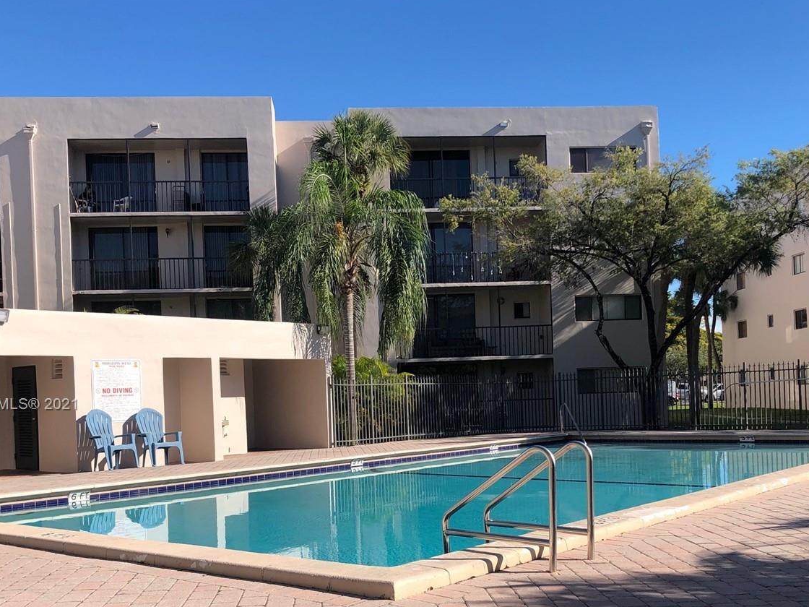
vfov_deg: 35.6
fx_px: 935
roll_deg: +2.4
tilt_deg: +0.6
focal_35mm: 40
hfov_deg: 46.8
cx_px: 425
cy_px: 405
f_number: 1.8
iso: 20
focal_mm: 4
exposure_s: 1/1675
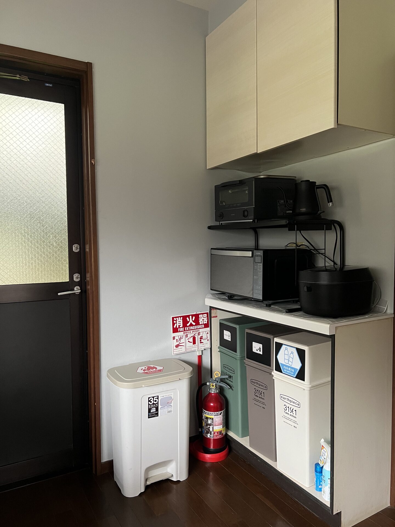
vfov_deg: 67.3
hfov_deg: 53.1
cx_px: 198
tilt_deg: -3.4
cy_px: 264
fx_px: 396
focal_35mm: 26
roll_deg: +0.4
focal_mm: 5.7
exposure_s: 1/60
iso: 400
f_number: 1.5
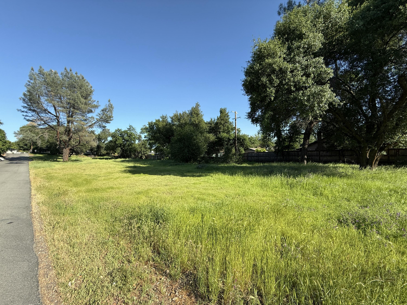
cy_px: 152
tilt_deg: +1.5
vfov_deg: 85.7
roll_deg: +0.8
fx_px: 165
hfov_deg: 102.1
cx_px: 204
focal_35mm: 14
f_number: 2.2
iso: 50
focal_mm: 2.22
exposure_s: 1/1017
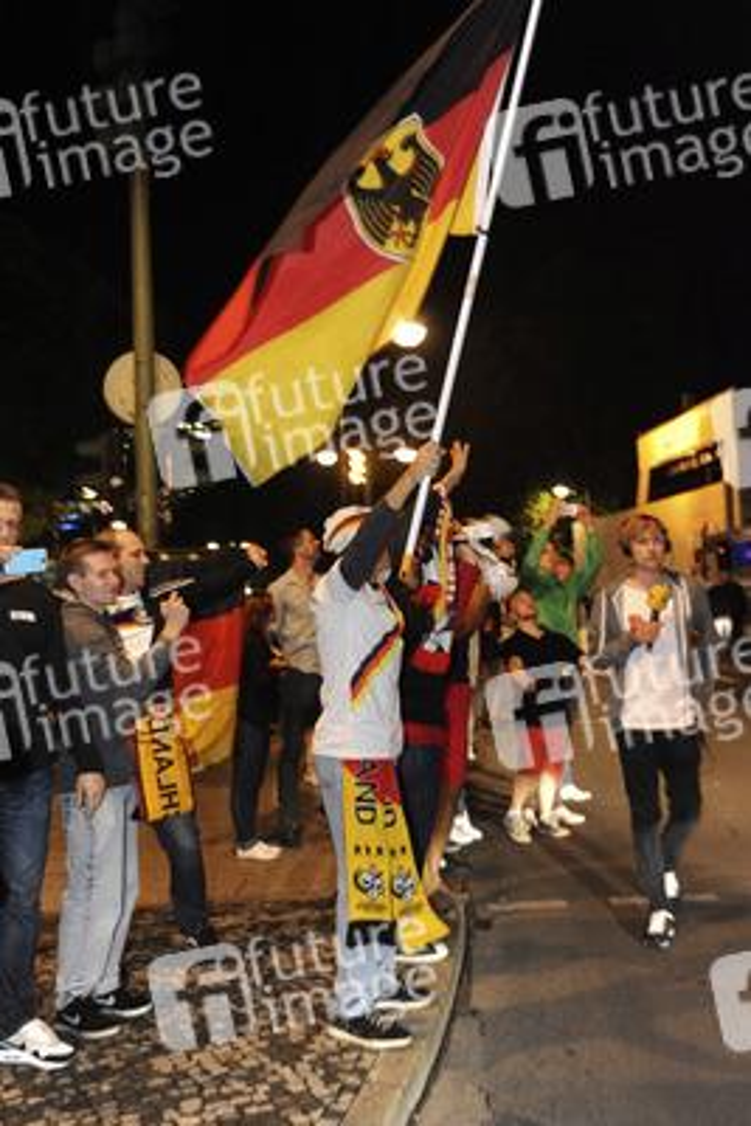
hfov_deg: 35.1
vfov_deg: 50.7
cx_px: 376
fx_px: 1188
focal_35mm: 38
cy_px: 563
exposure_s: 1/40
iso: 1250
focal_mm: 38
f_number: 3.2
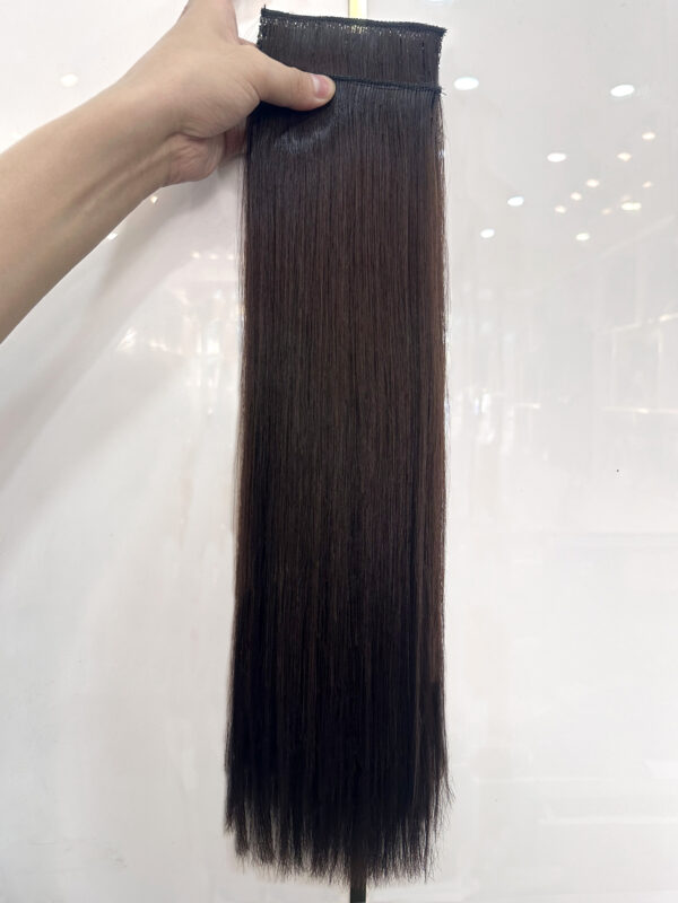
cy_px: 452
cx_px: 339
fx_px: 627
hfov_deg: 56.8
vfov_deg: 71.6
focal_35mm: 24
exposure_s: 1/100
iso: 160
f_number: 1.78
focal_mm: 6.86
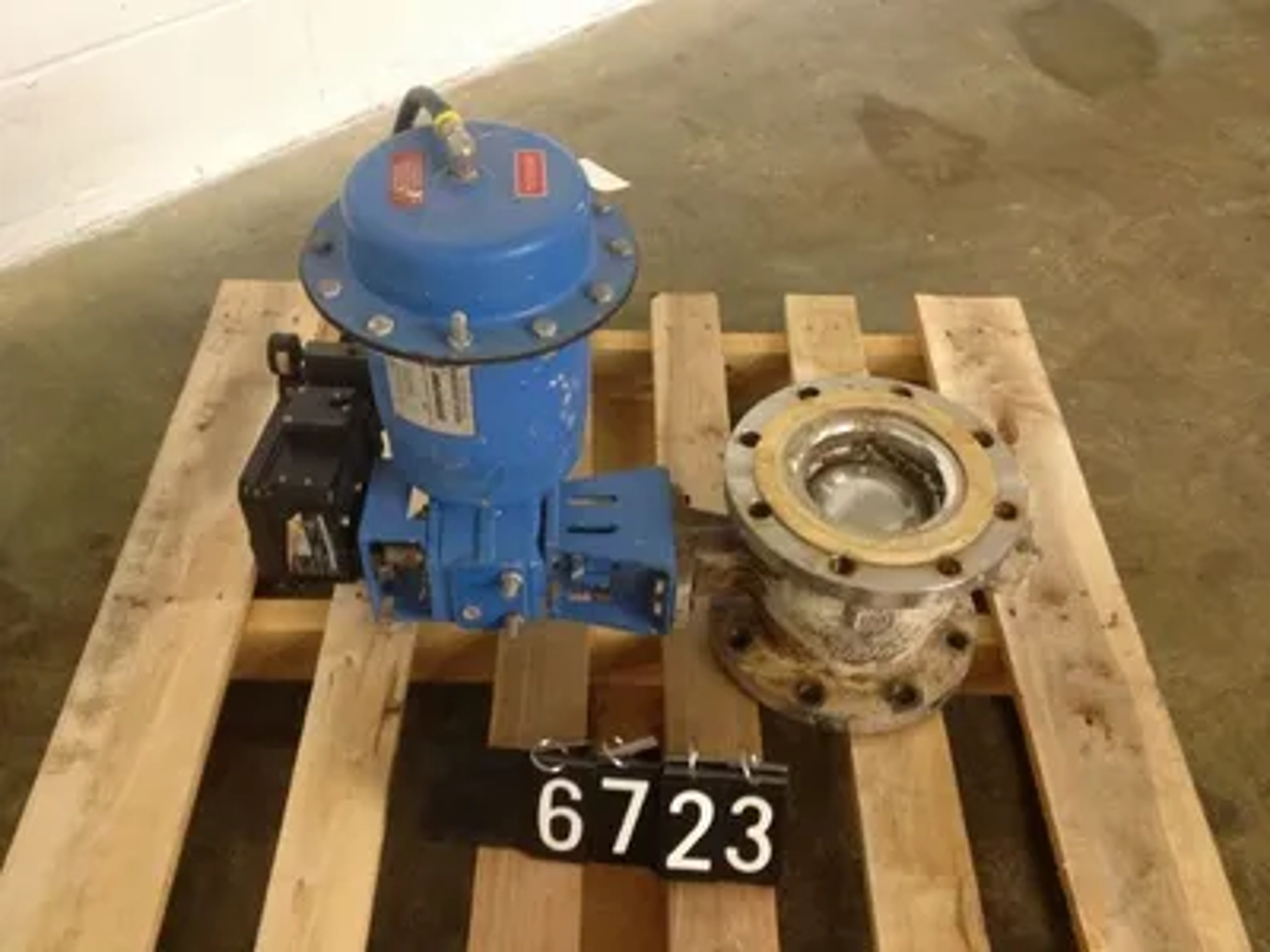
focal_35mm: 35
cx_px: 635
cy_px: 476
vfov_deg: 40.7
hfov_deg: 52.6
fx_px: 1284
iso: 320
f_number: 2.4
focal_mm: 4.28
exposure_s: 1/20
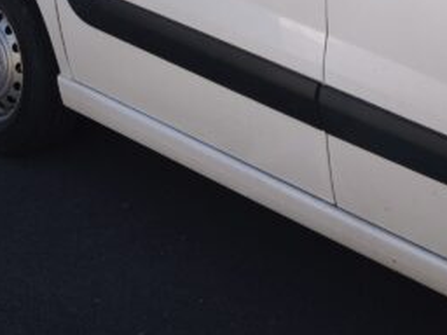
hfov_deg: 21.3
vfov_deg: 14.6
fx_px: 1188
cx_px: 203
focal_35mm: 92
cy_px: -220
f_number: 1.6
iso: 50
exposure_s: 1/1158
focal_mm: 6.57
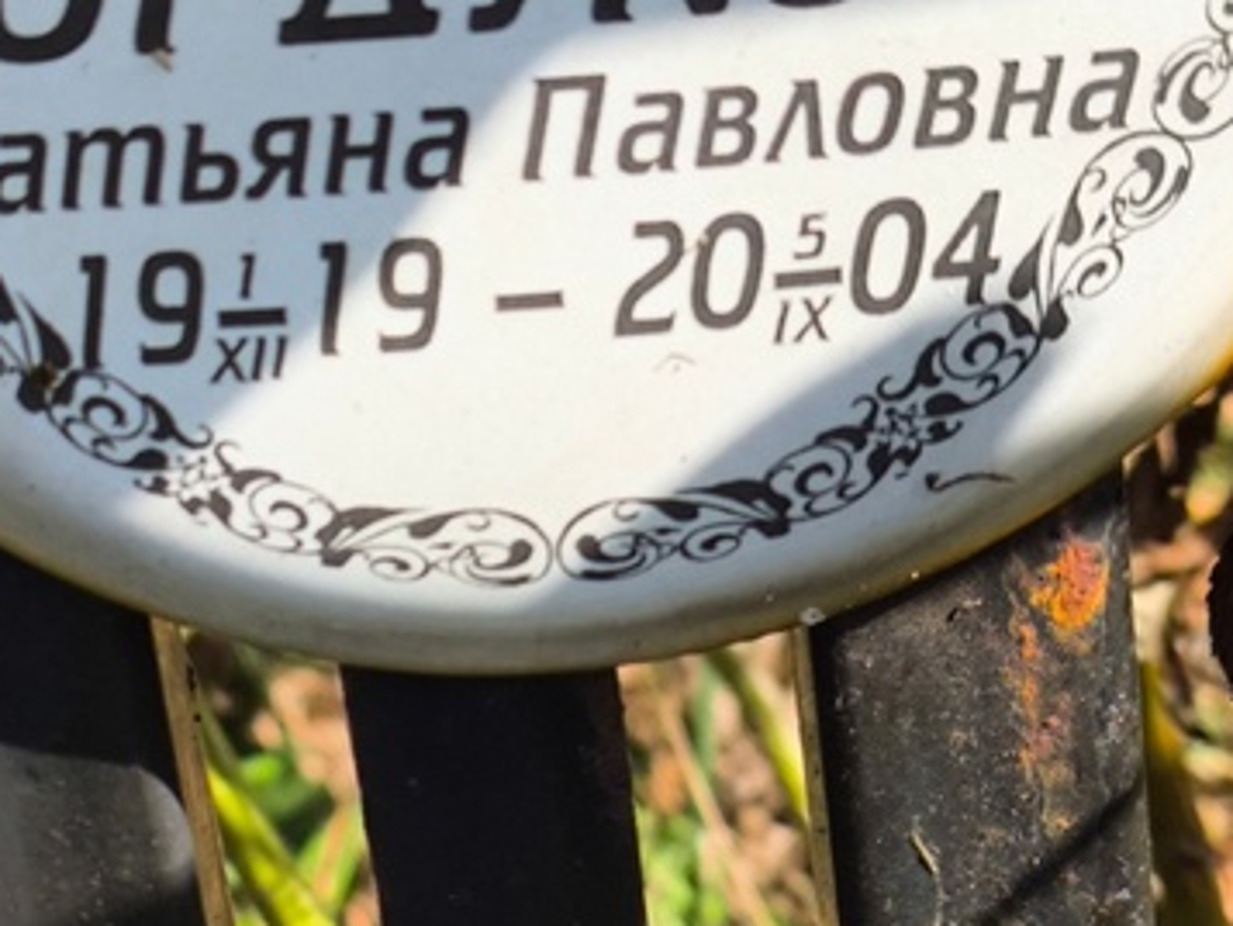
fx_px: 3991
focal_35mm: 112
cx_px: 337
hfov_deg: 17.5
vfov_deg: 13.2
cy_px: 539
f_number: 1.7
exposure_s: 1/612
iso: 50
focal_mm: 4.71
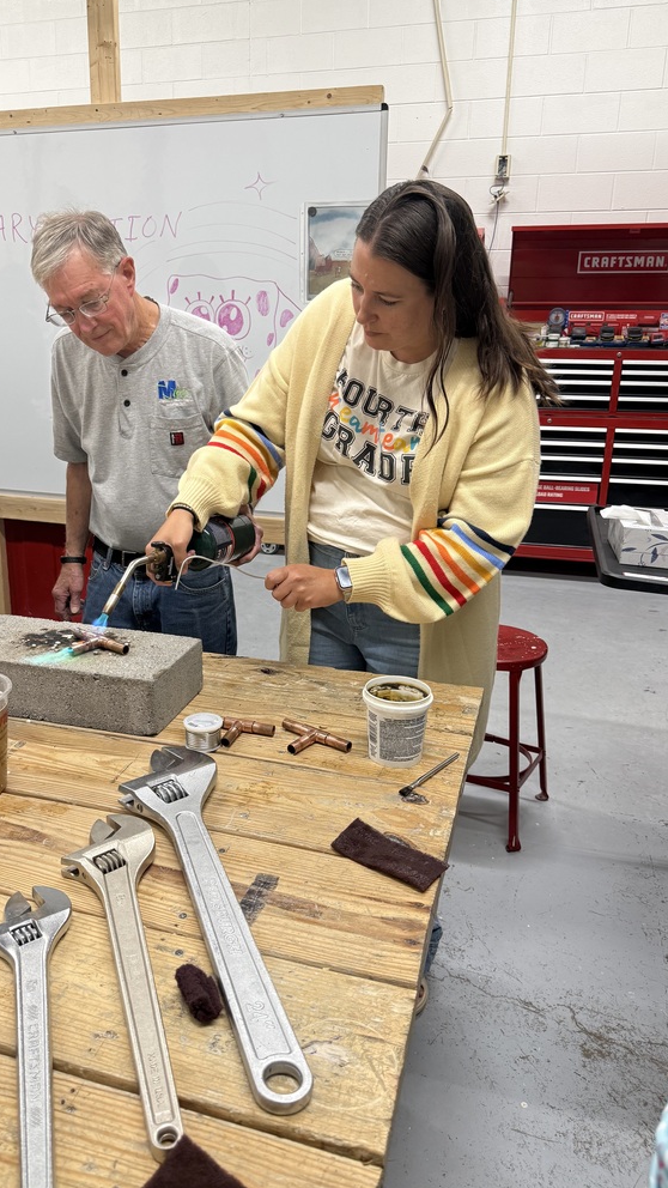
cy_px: 576
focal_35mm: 27
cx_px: 277
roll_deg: -0.9
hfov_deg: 42.7
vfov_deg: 69.8
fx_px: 850
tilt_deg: -16.7
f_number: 1.78
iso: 160
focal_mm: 6.76
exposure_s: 1/121
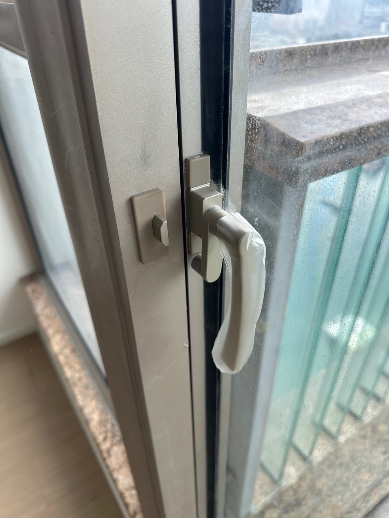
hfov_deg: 56.8
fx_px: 360
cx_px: 194
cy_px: 259
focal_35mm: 24
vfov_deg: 71.6
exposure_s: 1/235
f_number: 1.78
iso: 64
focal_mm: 6.86
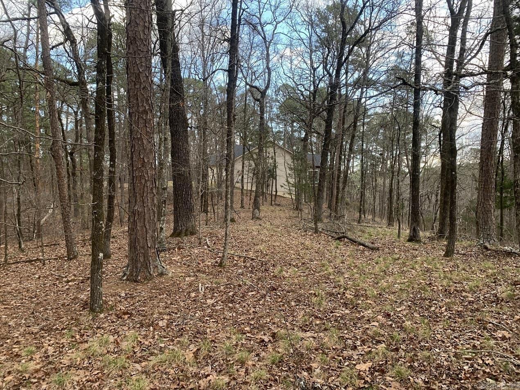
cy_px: 195
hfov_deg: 67.3
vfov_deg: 53.1
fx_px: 391
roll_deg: -0.7
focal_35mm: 26
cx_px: 260
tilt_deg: -0.1
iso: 32
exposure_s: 1/122
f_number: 1.8
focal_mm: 4.25
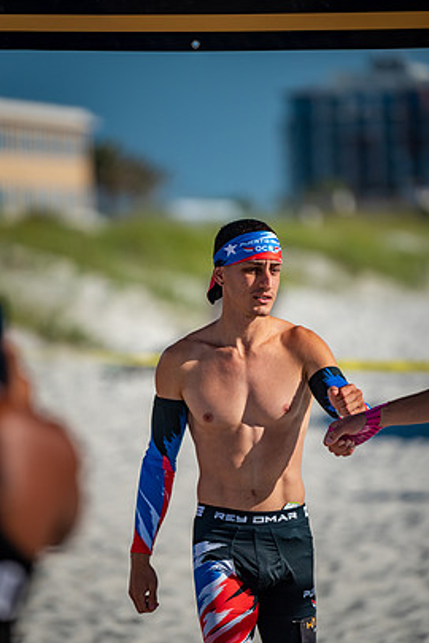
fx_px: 3968
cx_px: 211
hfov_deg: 6.2
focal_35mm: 222
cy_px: 346
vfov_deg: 9.3
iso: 320
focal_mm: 200
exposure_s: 1/4000
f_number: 2.8
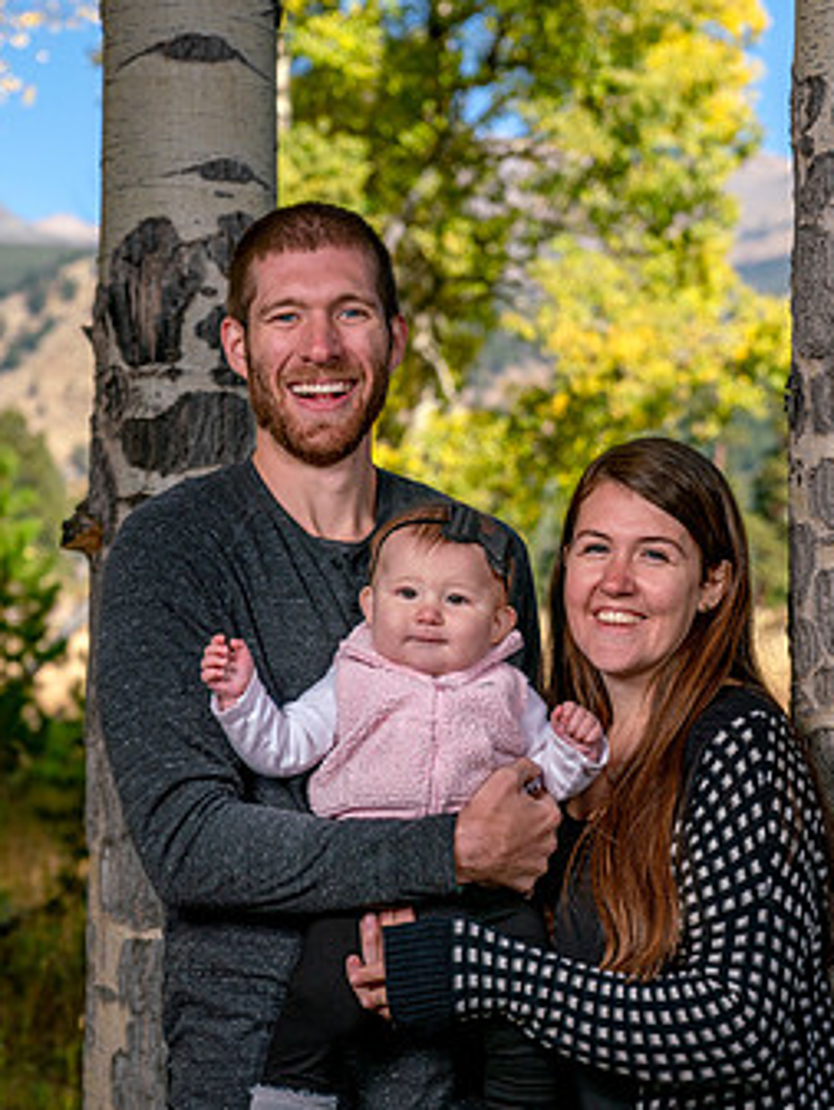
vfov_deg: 25.2
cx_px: 481
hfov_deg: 19.1
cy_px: 731
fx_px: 2472
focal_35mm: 77
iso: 160
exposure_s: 1/1000
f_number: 4.5
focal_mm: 60
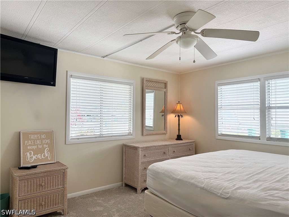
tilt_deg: +2.3
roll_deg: -0.4
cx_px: 144
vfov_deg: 56.8
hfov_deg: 71.6
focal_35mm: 24
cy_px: 108
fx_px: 200
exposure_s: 1/410
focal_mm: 6.76
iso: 100
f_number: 1.78
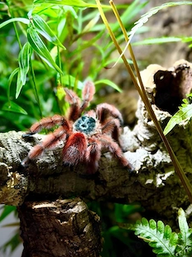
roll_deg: +15.5
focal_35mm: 62
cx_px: 100
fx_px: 459
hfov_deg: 23.6
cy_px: 119
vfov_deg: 31.2
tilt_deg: -14.7
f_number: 1.78
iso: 320
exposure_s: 1/40
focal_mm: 6.76
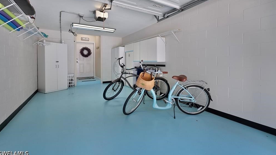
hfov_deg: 103.0
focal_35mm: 15
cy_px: 64
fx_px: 110
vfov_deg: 70.0
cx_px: 138
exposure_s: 1/15
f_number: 8
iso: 100
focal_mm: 14
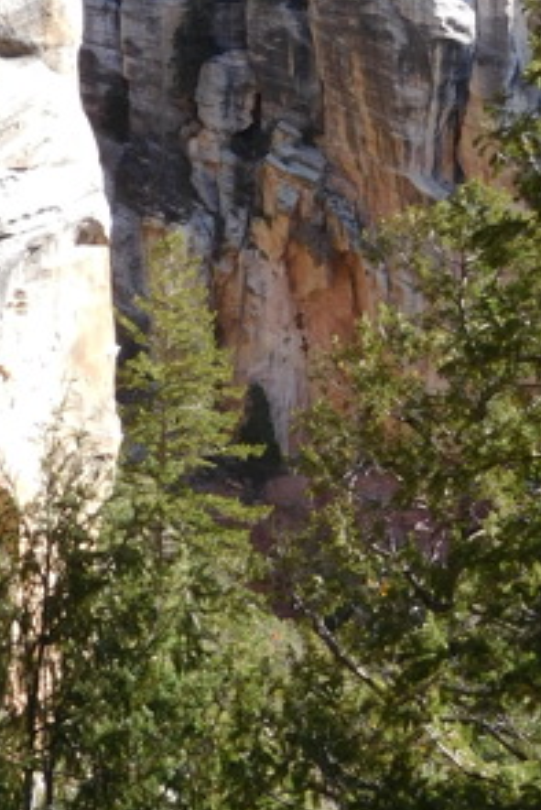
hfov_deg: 10.6
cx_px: -118
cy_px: 25
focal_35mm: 127
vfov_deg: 15.9
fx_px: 2859
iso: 125
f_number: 4
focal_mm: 8
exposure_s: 1/400
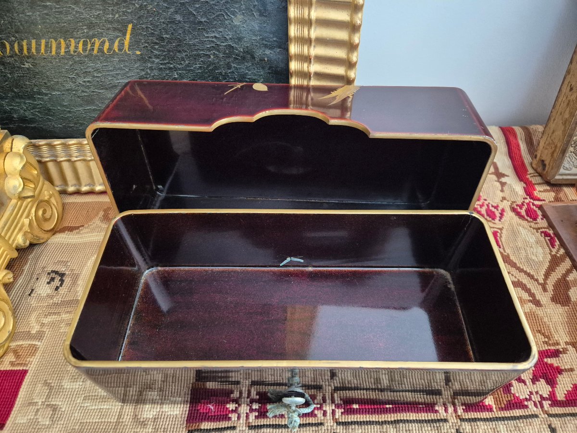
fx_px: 383
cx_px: 288
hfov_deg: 73.9
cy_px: 216
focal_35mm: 23
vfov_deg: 58.9
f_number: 1.8
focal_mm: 5.4
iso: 1600
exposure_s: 1/50
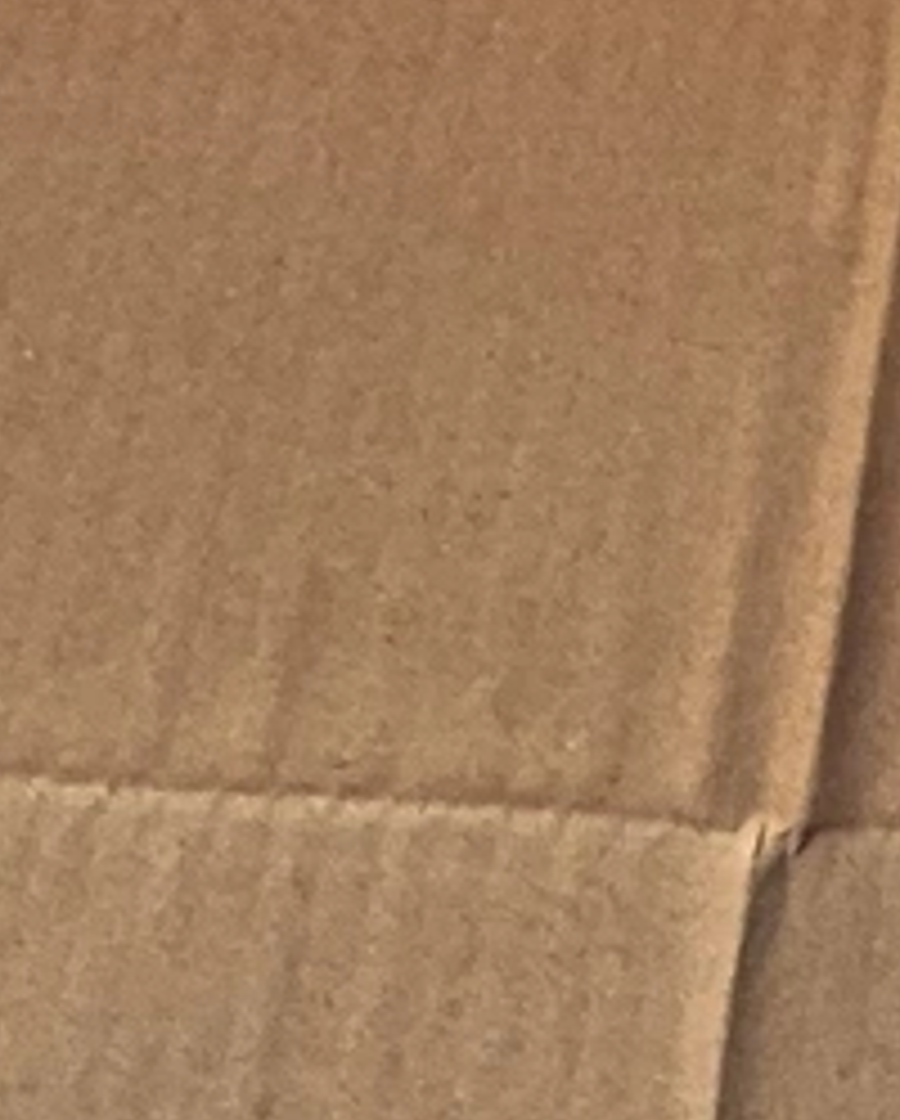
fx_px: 7540
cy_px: -1894
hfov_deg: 6.7
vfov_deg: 7.7
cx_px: 1454
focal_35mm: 227
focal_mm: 3
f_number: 1.8
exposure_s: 1/1912
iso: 25
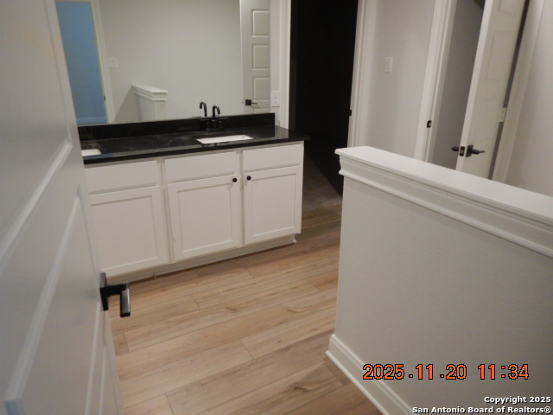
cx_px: 276
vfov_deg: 56.8
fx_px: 383
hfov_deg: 71.6
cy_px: 208
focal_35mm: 24
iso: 360
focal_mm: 4.3
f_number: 2.8
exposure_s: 1/30
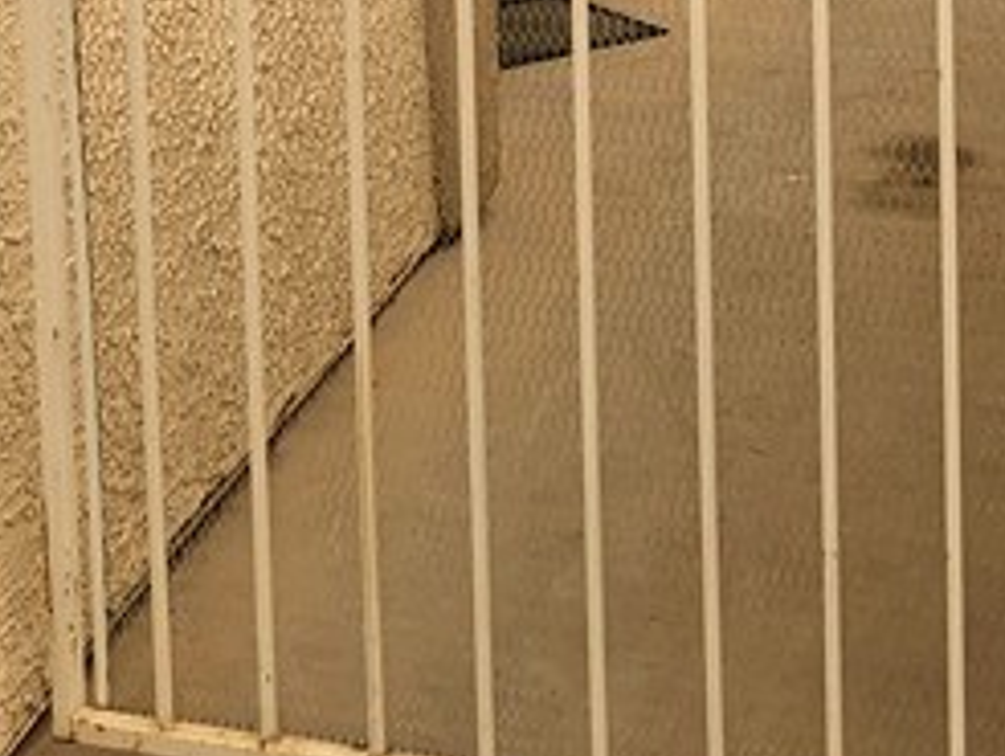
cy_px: -372
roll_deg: +1.7
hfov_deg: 21.4
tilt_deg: -4.5
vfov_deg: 15.1
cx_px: 715
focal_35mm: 91
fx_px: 2645
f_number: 1.8
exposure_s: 1/1333
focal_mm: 4
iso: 20
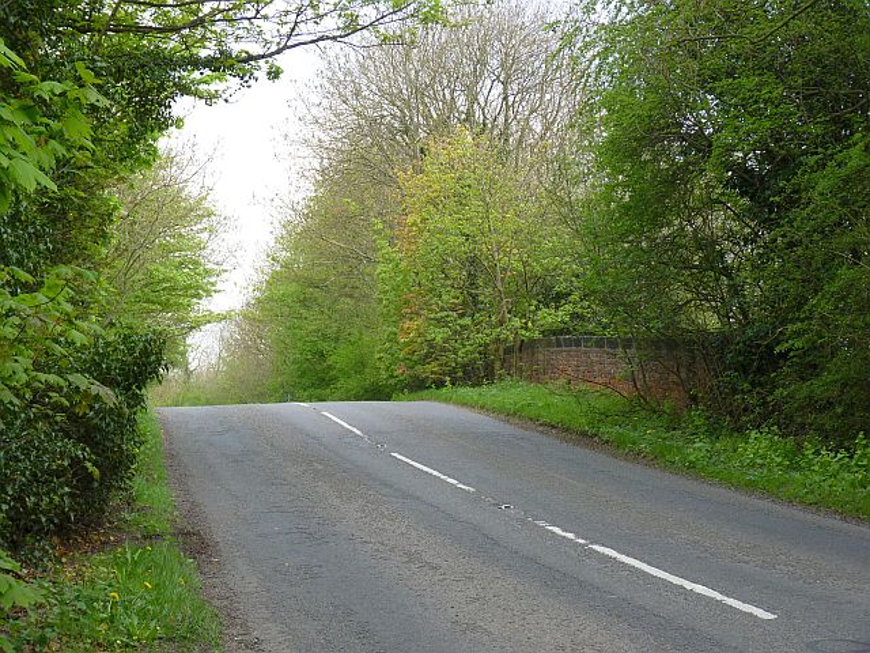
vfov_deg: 18.2
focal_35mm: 81
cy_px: 326
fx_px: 2036
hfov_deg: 24.1
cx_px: 435
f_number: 3.4
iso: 160
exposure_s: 1/200
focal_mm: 14.4
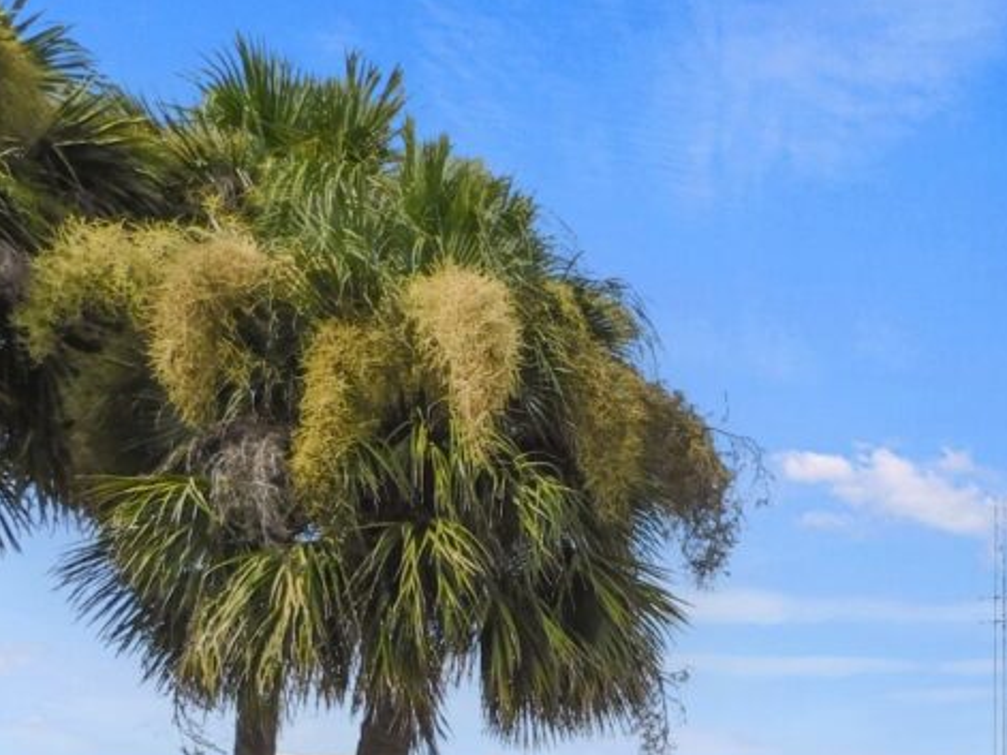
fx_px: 1454
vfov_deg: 27.2
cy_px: 779
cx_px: 1090
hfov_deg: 33.6
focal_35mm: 50
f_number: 6
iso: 125
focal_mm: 4
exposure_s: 1/800
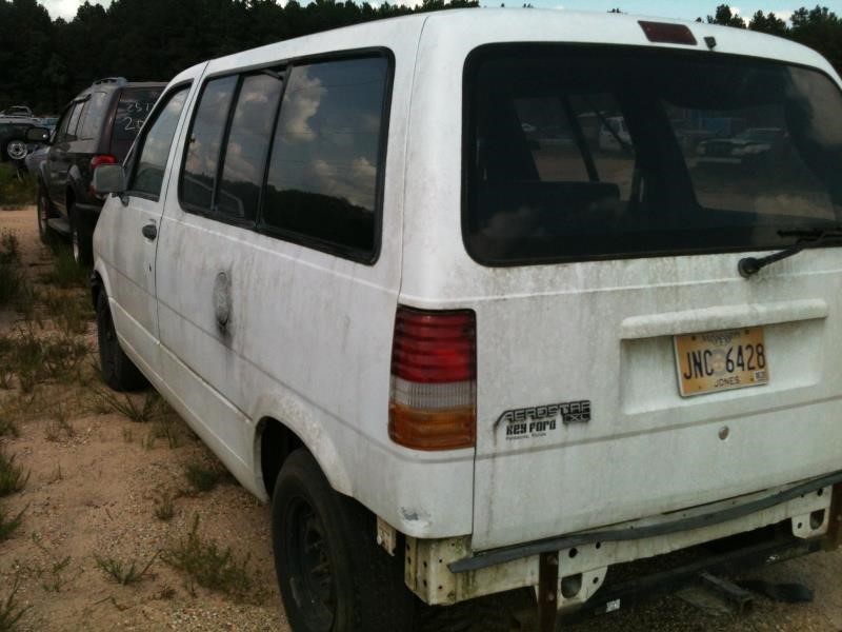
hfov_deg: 52.6
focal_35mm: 35
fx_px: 851
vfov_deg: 40.7
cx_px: 421
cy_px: 316
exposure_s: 1/1298
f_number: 2.8
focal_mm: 3.85
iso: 64
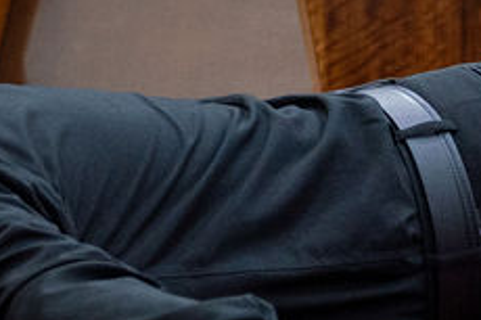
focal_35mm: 187
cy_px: 292
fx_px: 2497
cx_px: -408
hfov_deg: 10.3
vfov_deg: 7.3
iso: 1600
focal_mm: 28
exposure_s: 1/125
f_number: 2.8
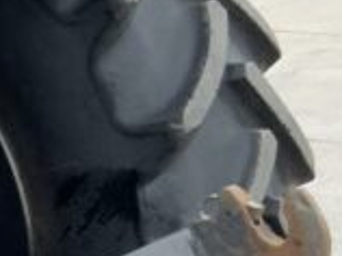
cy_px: 401
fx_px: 1855
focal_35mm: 188
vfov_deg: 7.7
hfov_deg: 9.7
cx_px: -366
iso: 20
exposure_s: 1/122
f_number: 1.8
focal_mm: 3
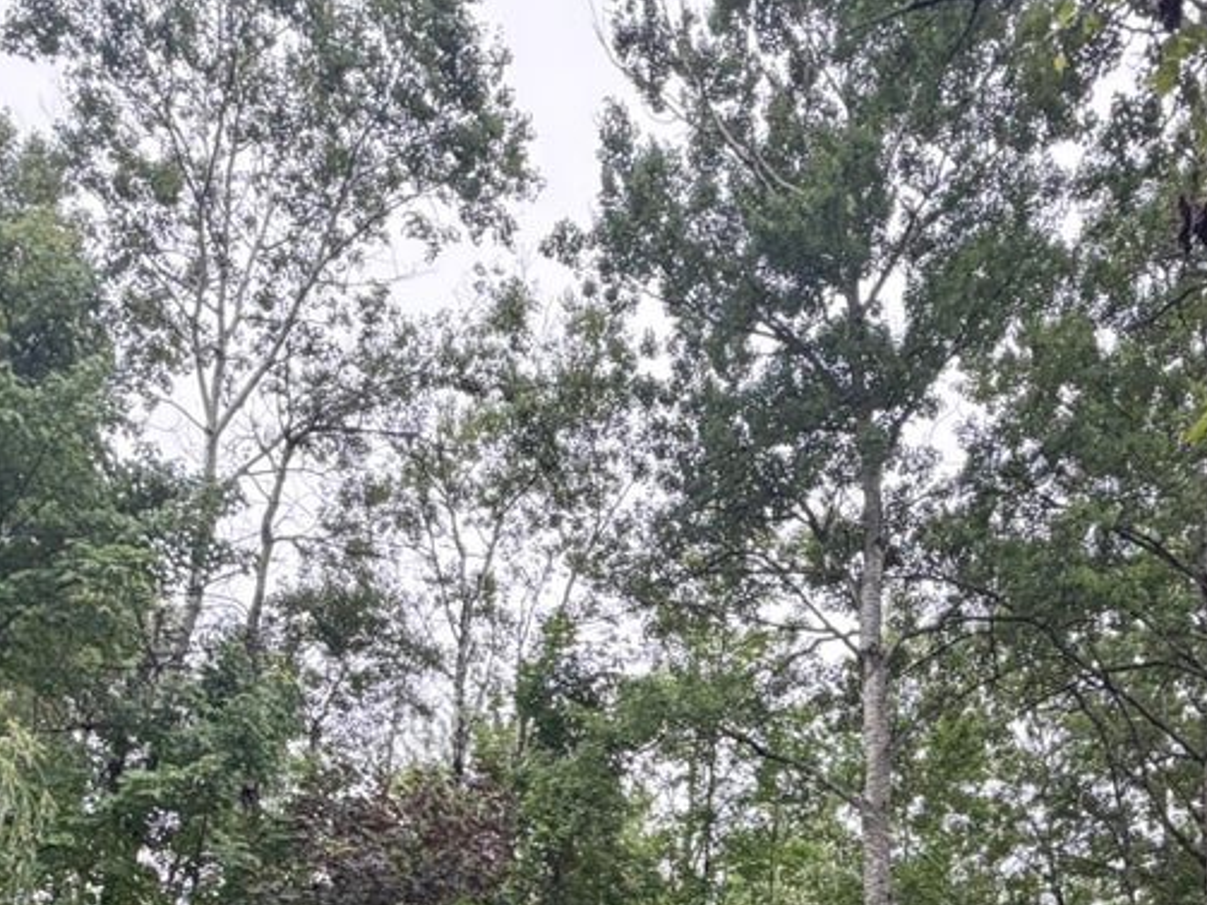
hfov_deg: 48.6
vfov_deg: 30.6
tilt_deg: +6.1
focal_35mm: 38
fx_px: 1325
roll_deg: -0.5
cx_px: 733
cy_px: 1143
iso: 250
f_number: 2.2
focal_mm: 2.22
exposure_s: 1/121
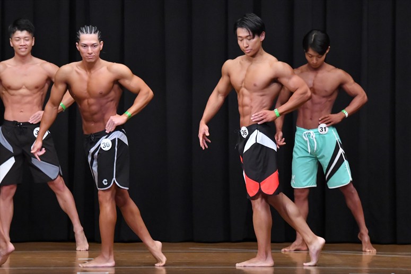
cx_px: 206
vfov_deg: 5.1
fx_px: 3081
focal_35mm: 270
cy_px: 137
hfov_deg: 7.6
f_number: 5.6
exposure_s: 1/400
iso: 8000
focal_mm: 180
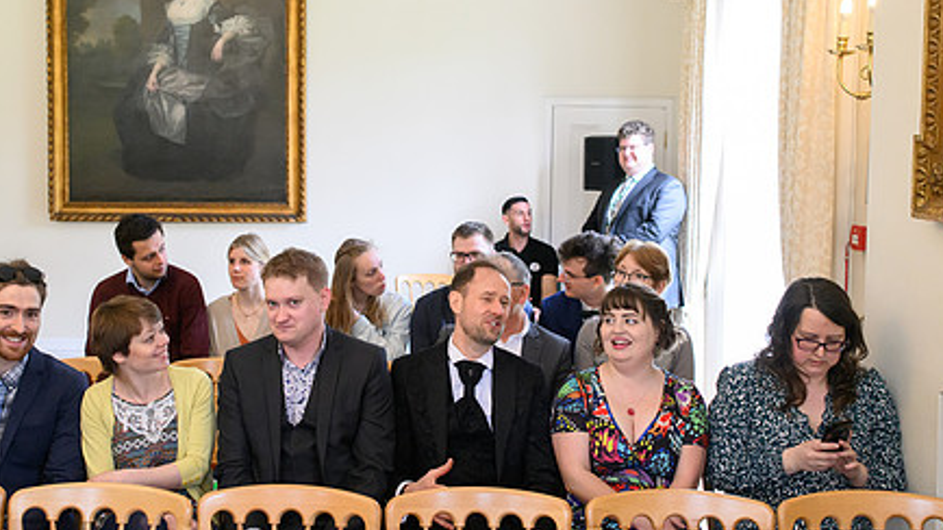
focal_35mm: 49
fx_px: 1225
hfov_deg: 42.0
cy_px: 207
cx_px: 404
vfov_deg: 24.4
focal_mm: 35
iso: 5600
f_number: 4
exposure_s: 1/800
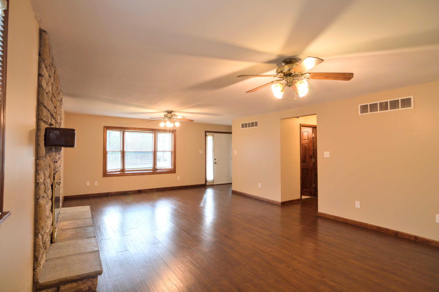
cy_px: 146
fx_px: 201
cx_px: 220
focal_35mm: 16
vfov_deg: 71.9
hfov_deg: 95.0
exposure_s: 1/60
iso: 400
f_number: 4
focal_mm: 11
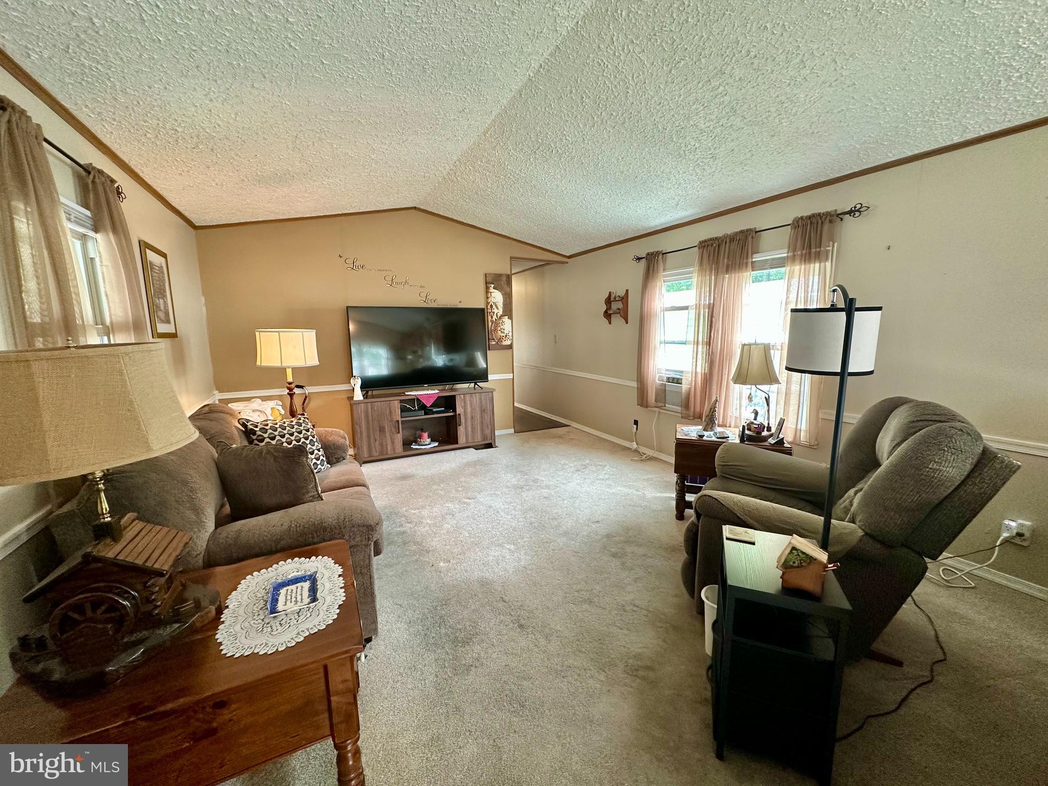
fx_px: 424
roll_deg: +0.5
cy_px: 393
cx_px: 524
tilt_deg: -8.5
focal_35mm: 14
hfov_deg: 102.1
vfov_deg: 85.7
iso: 200
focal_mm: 2.22
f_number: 2.2
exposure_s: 1/60
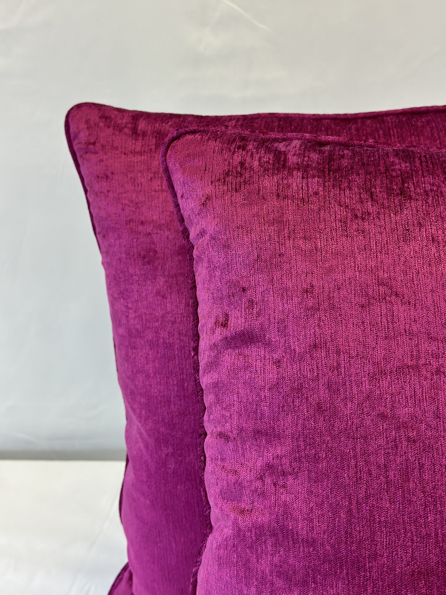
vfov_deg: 39.7
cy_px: 298
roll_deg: +2.6
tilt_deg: -14.2
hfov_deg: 30.3
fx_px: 825
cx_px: 223
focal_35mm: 48
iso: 100
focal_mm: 6.86
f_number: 1.78
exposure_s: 1/120
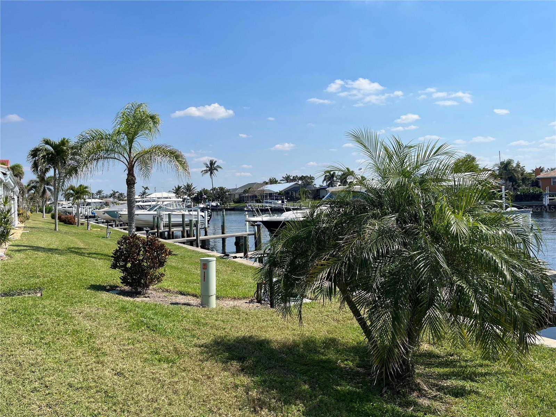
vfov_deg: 53.1
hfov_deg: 67.3
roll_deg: +2.5
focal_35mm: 26
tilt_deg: -0.8
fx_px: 418
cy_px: 208
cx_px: 278
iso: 50
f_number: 1.6
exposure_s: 1/4651
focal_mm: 5.1
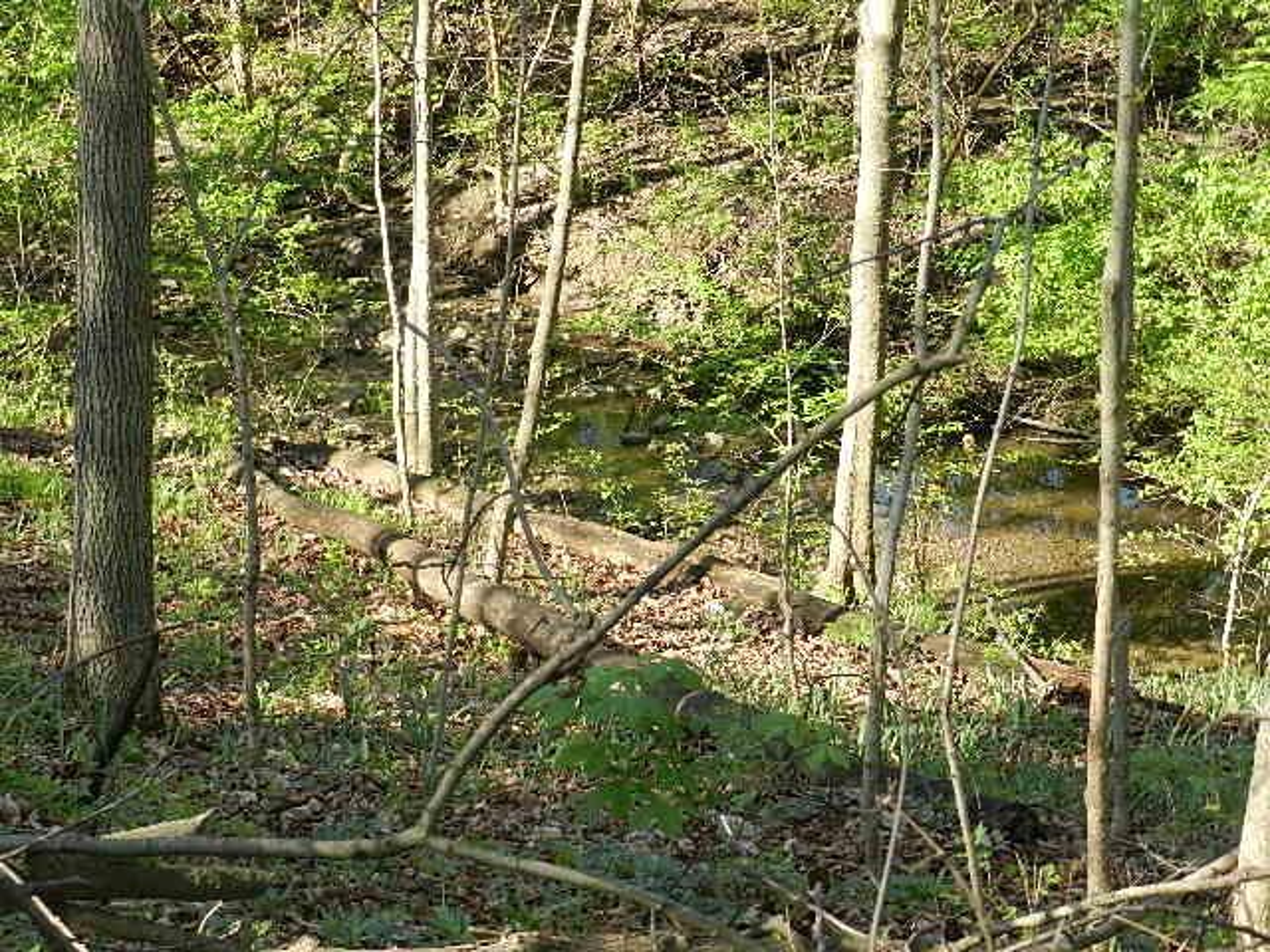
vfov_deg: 14.8
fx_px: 3669
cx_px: 635
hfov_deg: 19.6
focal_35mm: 100
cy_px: 476
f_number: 4.6
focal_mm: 17.7
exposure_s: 1/125
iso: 160
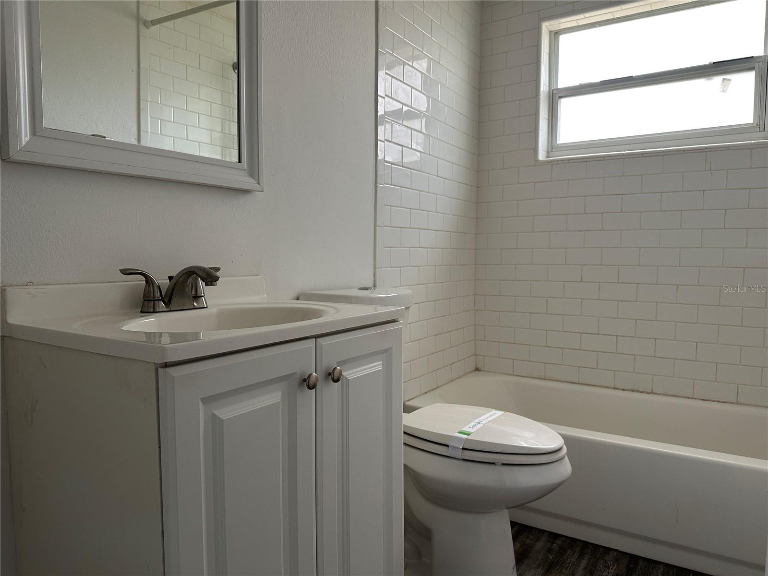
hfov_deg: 71.6
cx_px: 384
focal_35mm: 24
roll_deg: -0.9
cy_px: 288
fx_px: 532
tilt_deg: -3.5
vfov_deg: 56.8
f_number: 1.78
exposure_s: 1/120
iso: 200
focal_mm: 6.86
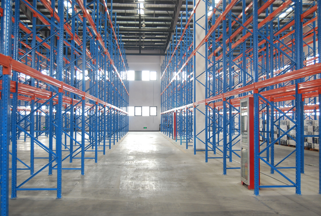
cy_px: 108
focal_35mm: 39
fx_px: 348
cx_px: 160
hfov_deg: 49.5
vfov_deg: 34.4
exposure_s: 1/30
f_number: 5
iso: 400
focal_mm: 26
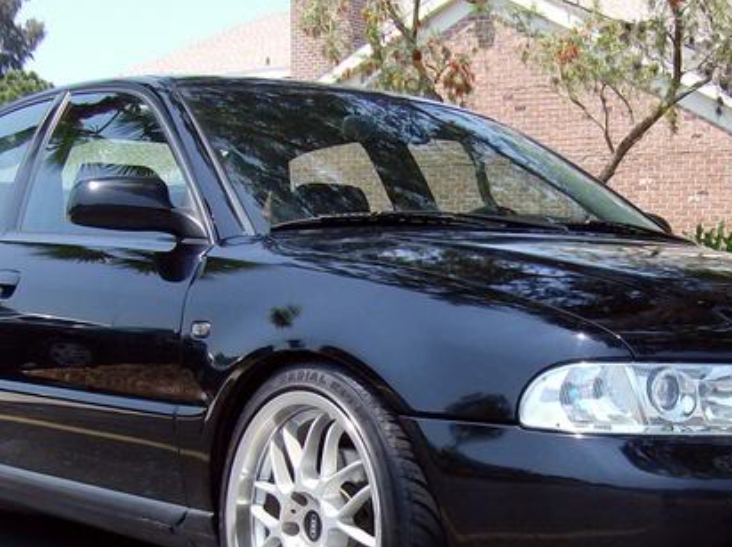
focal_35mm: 70
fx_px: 1478
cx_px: 456
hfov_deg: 27.7
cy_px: 438
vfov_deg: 20.7
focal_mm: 6
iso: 100
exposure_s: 1/334
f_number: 4.7
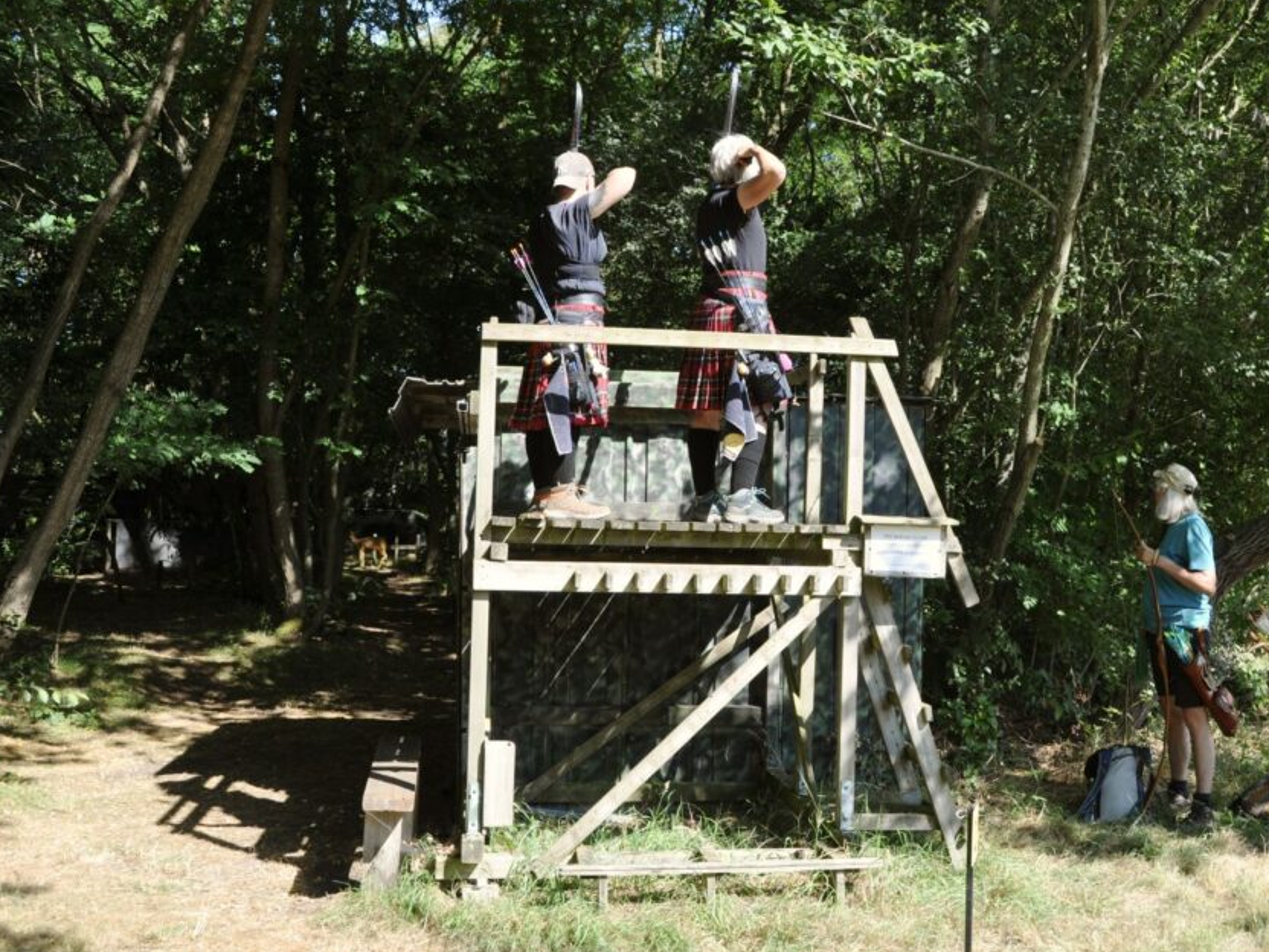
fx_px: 1430
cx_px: 744
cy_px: 439
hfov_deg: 47.7
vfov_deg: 36.8
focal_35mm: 39
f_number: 8
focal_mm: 22
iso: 200
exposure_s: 1/160
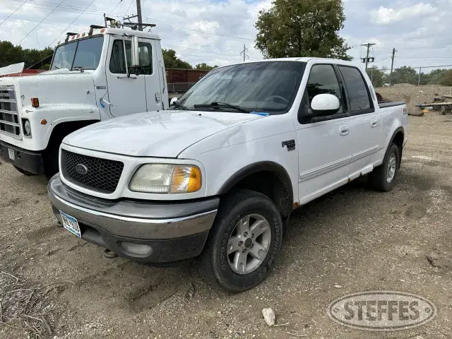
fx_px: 313
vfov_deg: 56.8
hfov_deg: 71.6
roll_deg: +0.6
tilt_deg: -7.3
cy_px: 170
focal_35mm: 24
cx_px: 226
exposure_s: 1/5000
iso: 80
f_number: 1.78
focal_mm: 6.86
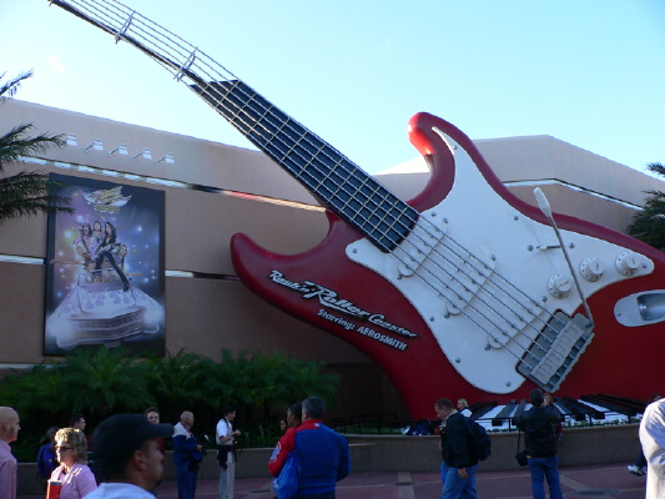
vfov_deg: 40.7
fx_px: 673
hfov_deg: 52.6
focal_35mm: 35
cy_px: 250
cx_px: 332
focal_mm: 4.6
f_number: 4
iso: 80
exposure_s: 1/100
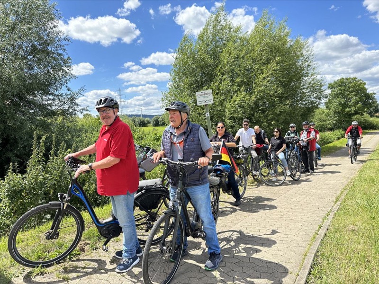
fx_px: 263
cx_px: 190
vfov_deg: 56.8
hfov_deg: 71.6
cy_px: 142
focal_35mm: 24
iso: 80
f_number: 1.78
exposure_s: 1/3155
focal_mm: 6.86
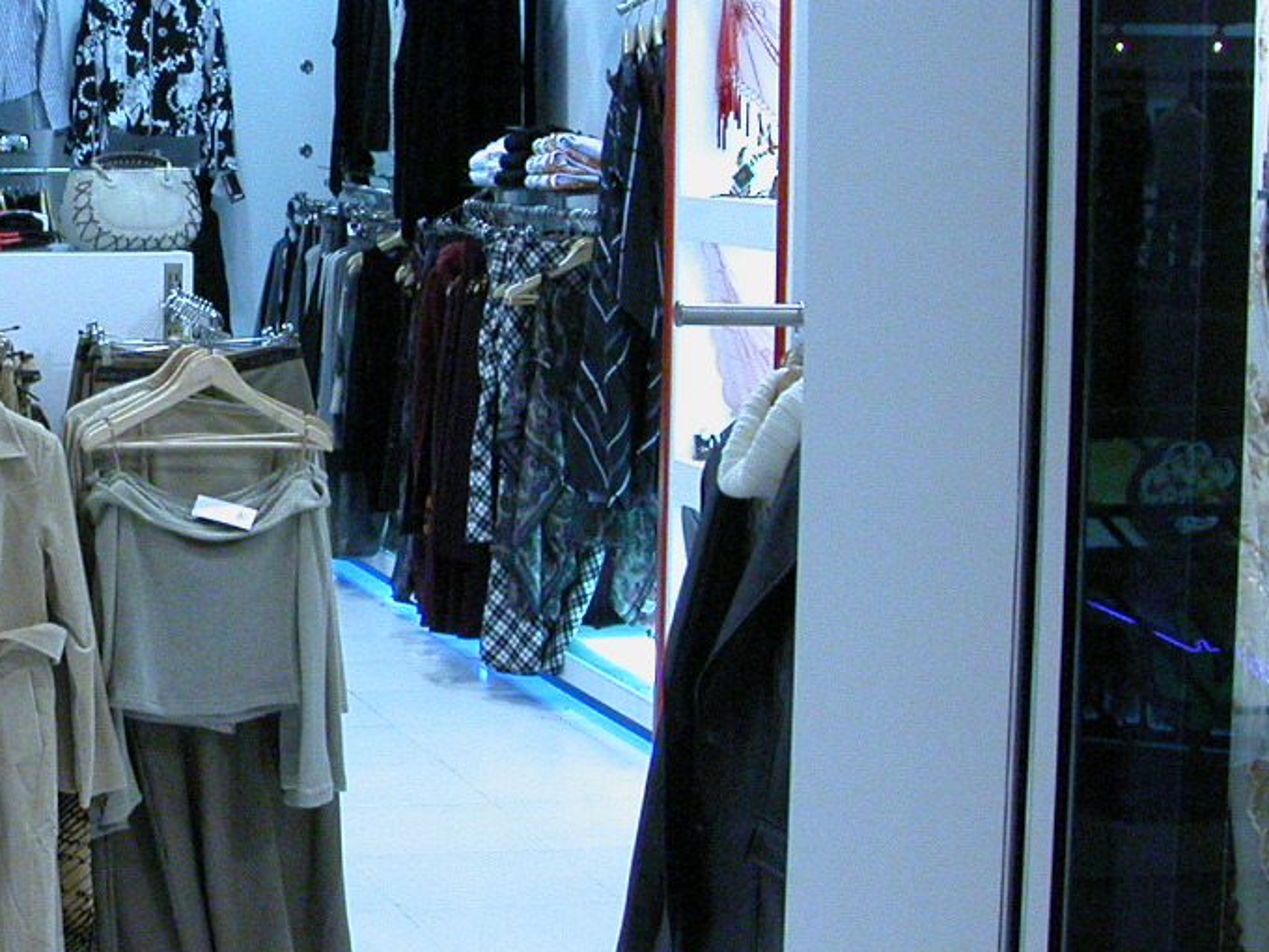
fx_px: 2933
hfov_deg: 23.1
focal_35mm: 80
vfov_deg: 18.4
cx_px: -101
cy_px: 329
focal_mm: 8.9
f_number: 5.6
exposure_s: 1/60
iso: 400
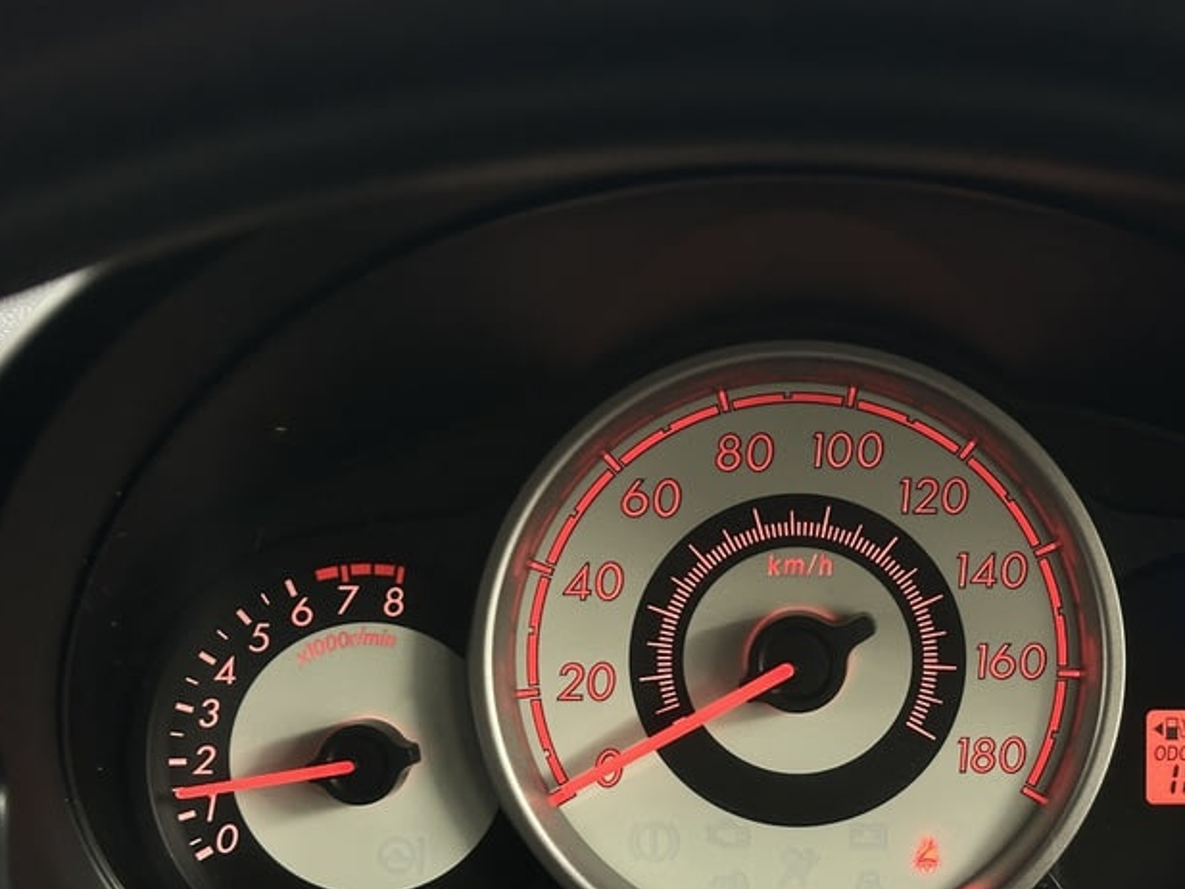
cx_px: 791
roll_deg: -0.5
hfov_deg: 27.6
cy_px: 617
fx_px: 2397
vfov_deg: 20.9
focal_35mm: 70
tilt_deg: -21.5
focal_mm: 6.86
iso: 250
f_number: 1.78
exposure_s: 1/33
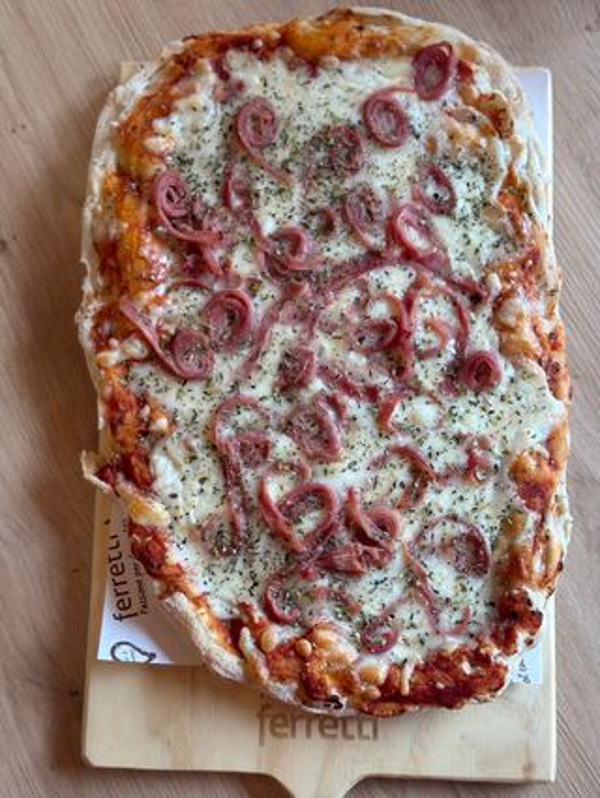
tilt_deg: -81.3
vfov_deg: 39.6
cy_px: 399
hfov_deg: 30.3
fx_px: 1108
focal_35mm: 48
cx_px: 300
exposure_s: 1/274
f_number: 1.78
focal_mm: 6.86
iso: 80
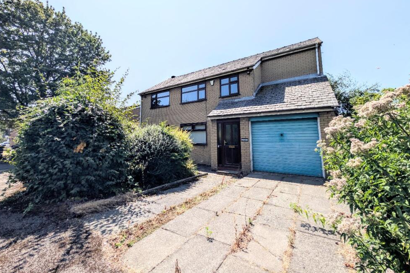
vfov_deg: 84.8
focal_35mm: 13
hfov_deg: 108.3
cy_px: 116
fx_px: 148
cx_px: 208
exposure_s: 1/4902
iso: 54
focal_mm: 2.02
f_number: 1.7
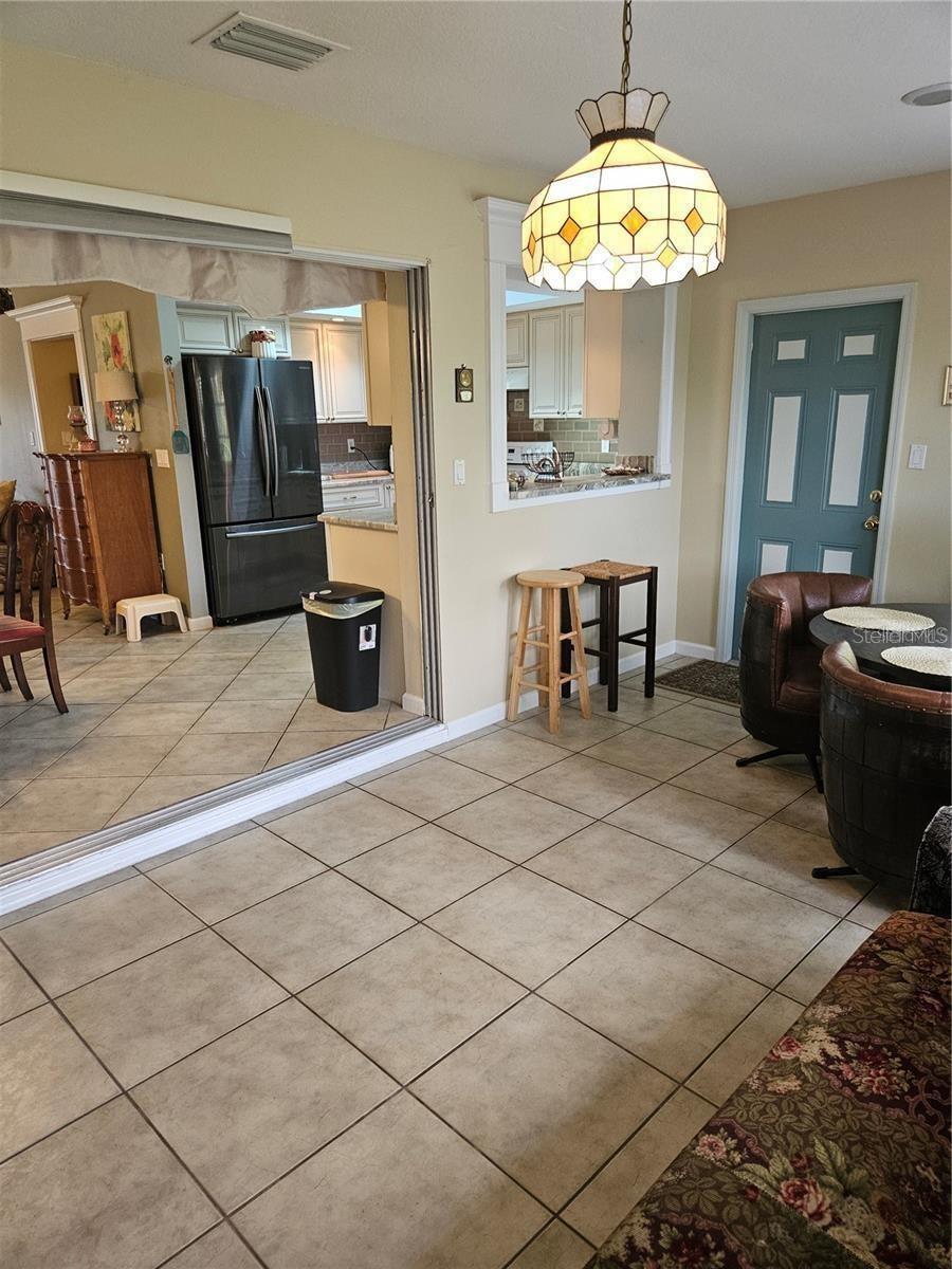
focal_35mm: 23
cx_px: 476
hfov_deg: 58.9
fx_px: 843
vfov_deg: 73.9
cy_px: 634
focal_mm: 5.4
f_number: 1.8
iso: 200
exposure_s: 1/120
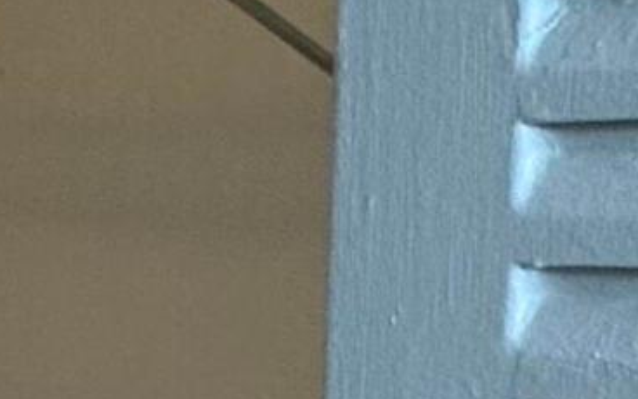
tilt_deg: -5.5
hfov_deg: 11.7
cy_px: 366
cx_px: -1188
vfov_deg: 11.2
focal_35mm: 116
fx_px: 2017
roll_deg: +0.8
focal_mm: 2.22
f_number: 2.2
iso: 100
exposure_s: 1/120
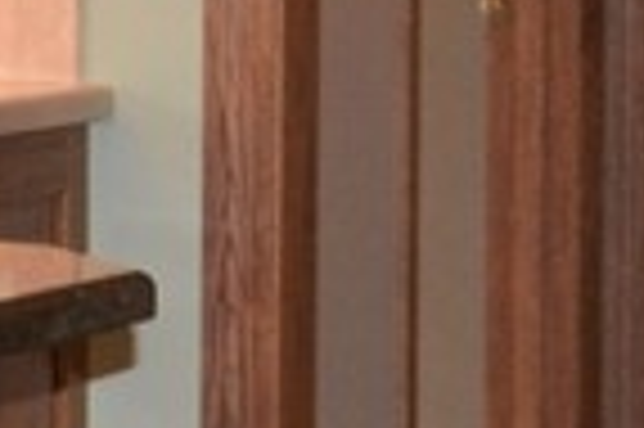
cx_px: -1380
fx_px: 3663
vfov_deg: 6.6
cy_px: -237
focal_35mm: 205
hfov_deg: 8.3
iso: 560
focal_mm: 18
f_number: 3.5
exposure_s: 1/60
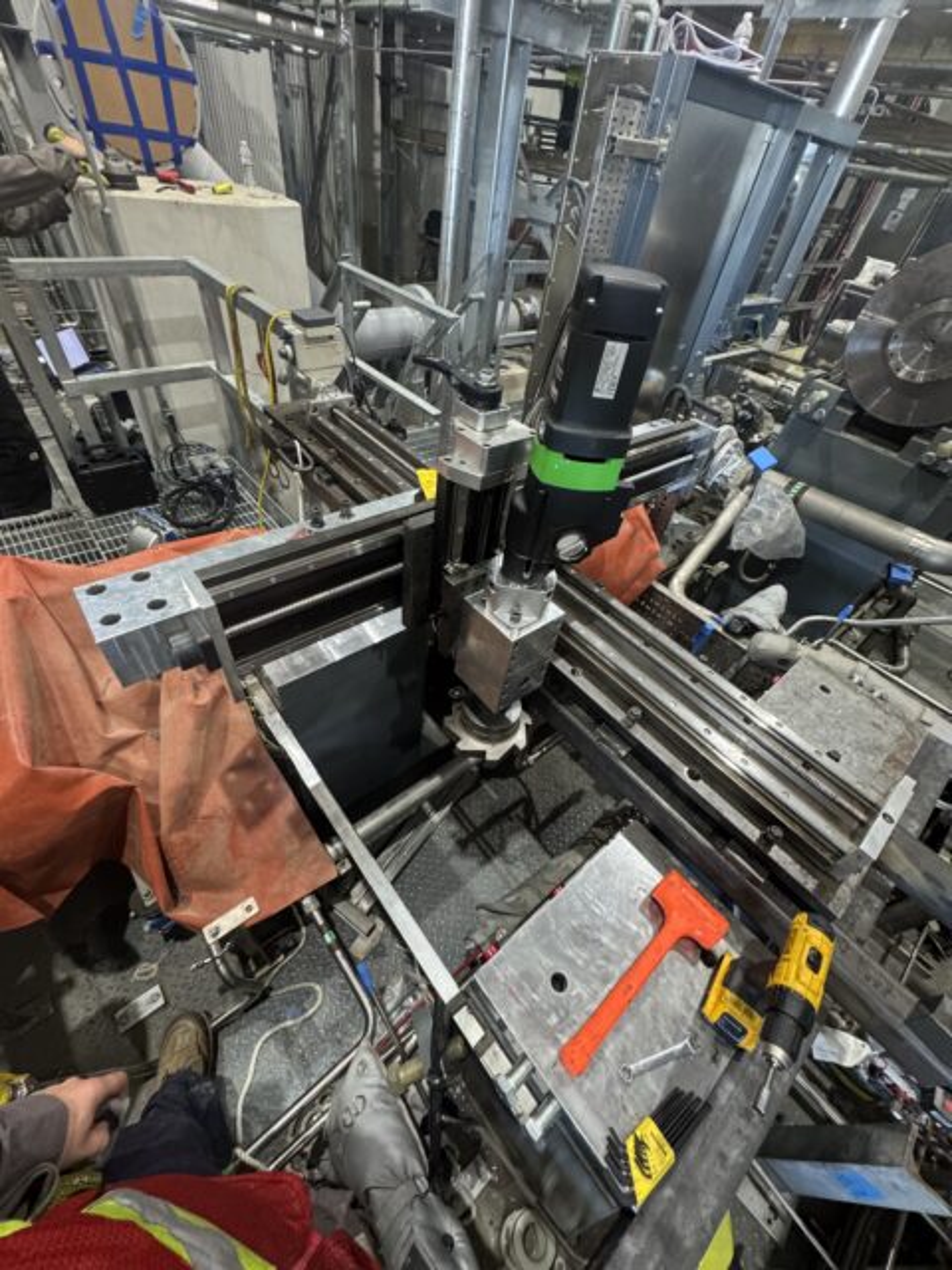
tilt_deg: -44.1
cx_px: 476
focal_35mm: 14
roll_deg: -9.6
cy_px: 635
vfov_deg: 102.1
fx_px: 513
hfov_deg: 85.7
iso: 500
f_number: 2.2
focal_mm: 2.22
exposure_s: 1/60
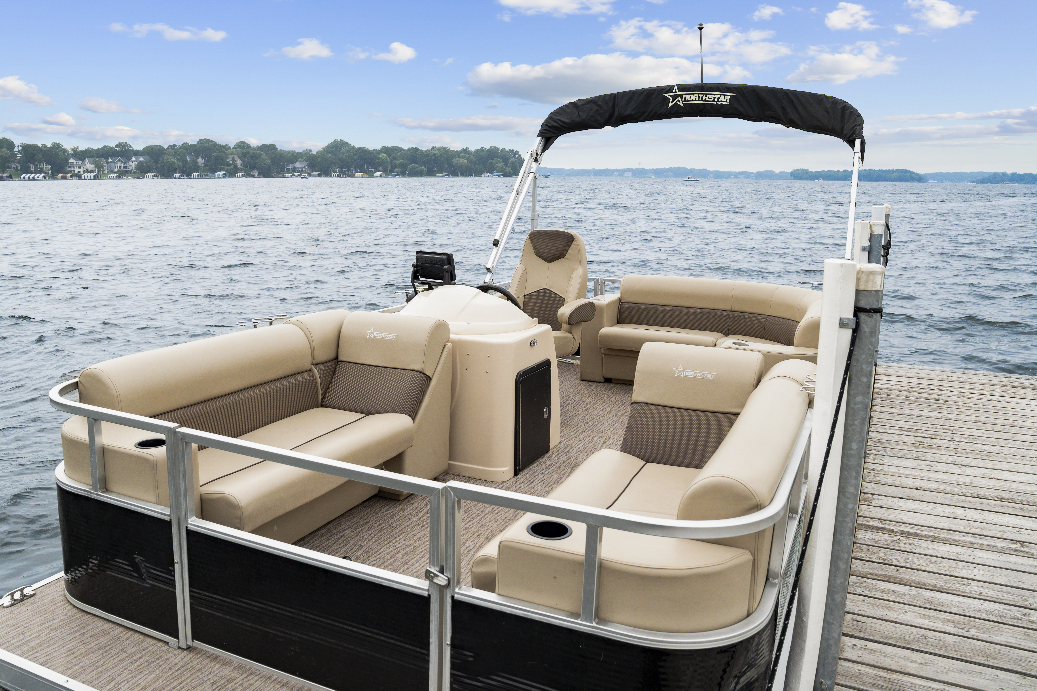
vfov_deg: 47.1
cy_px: 333
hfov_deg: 66.3
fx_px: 793
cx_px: 486
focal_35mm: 28
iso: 100
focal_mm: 17
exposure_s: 1/250
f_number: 5
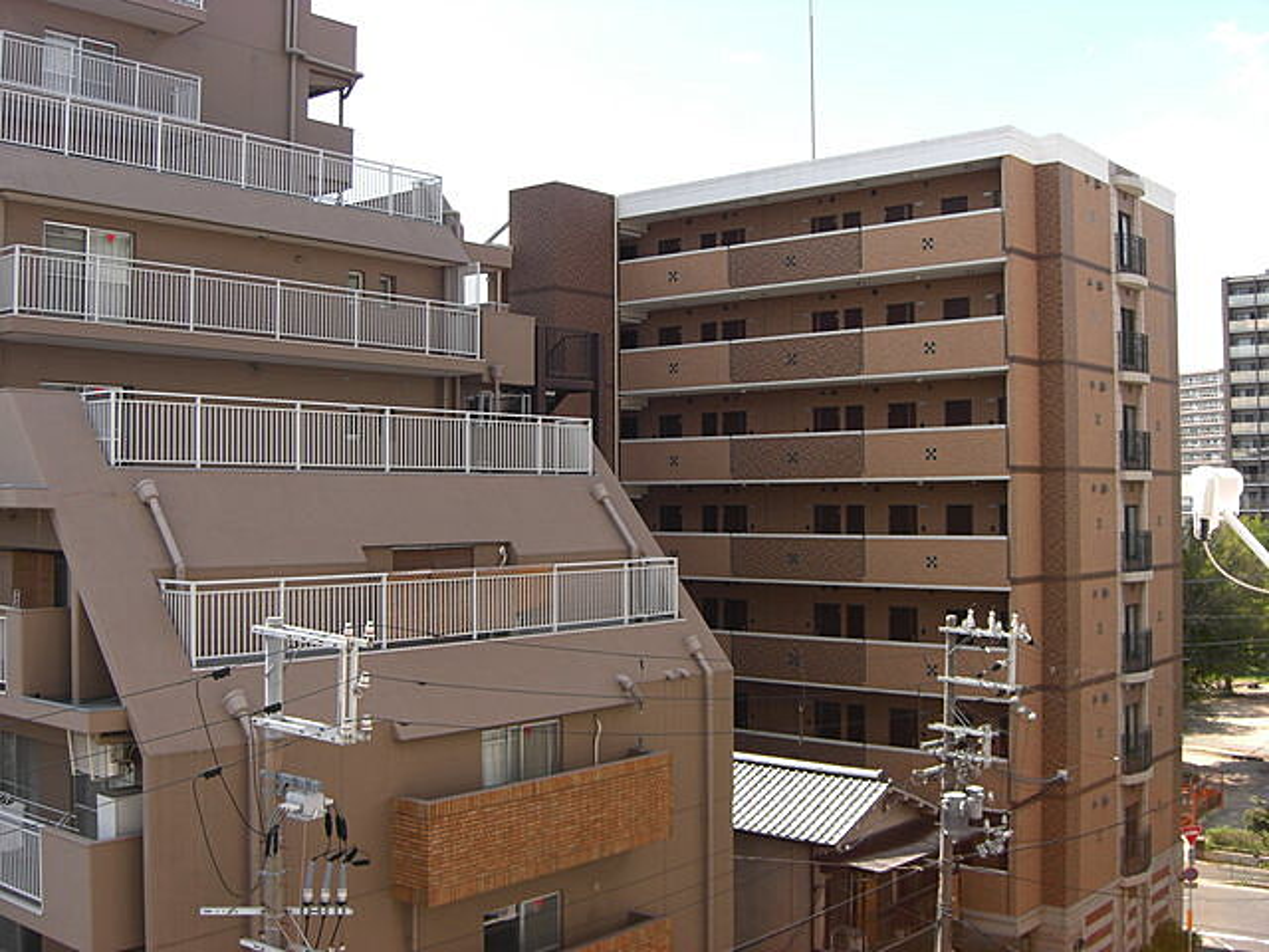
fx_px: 1393
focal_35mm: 38
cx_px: 634
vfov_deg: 37.7
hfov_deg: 49.0
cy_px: 476
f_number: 4
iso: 80
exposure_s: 1/320
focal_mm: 7.9
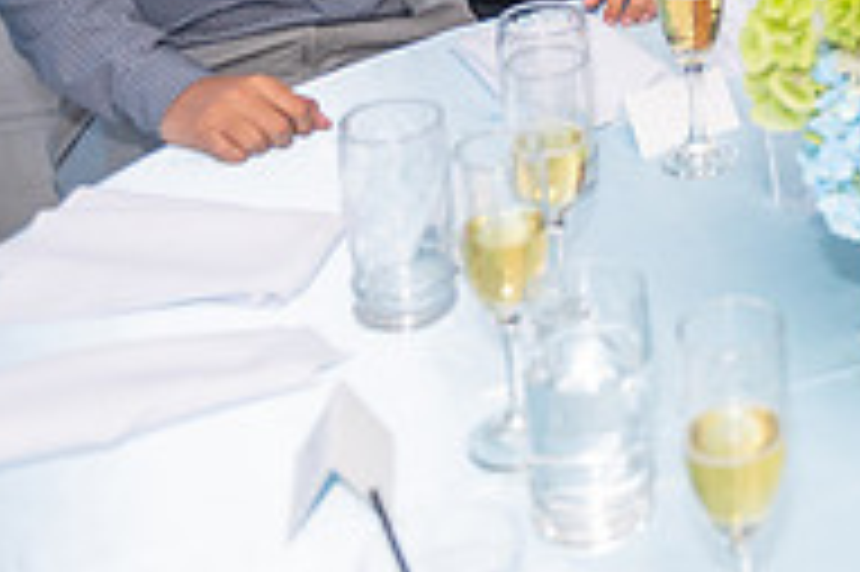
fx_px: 1742
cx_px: 1040
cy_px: -245
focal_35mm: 73
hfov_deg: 24.9
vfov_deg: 17.1
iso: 1000
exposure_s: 1/160
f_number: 3.2
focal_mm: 24
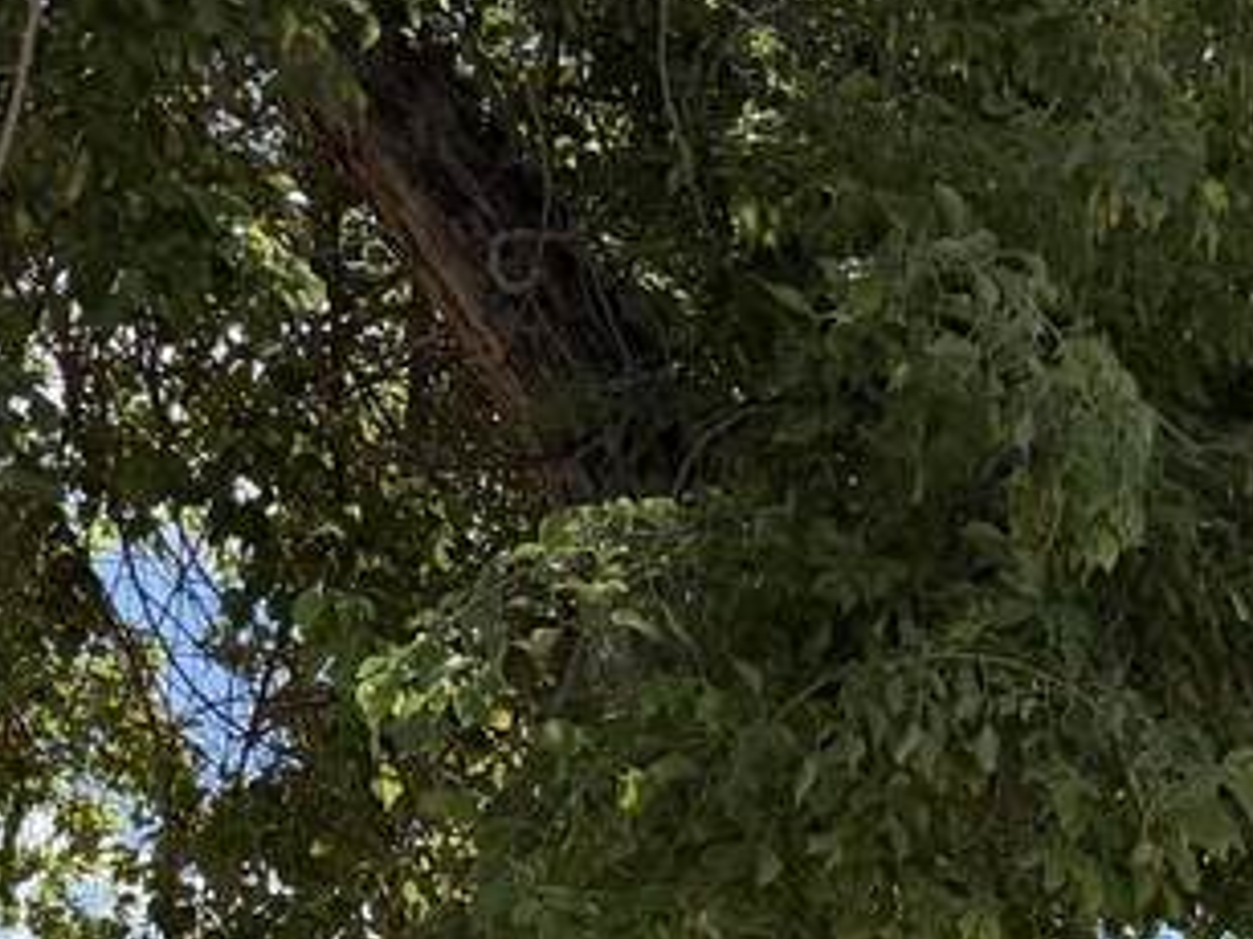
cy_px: 1470
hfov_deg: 16.6
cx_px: 2208
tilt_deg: +2.5
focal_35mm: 100
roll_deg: -1.2
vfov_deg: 13.8
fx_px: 3618
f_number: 1.78
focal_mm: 6.76
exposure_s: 1/7353
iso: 125
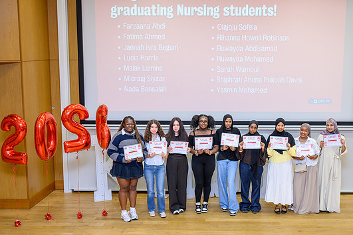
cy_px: 115
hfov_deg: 44.5
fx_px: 431
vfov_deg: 30.5
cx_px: 189
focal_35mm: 44
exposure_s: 1/200
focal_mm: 40
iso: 1250
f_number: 2.8
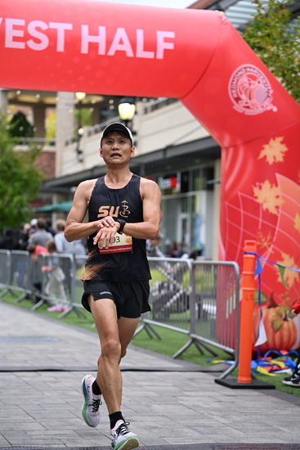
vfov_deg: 23.6
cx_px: 150
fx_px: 1074
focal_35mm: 86
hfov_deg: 15.9
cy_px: 225
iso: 1250
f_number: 2.8
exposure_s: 1/2500
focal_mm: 86
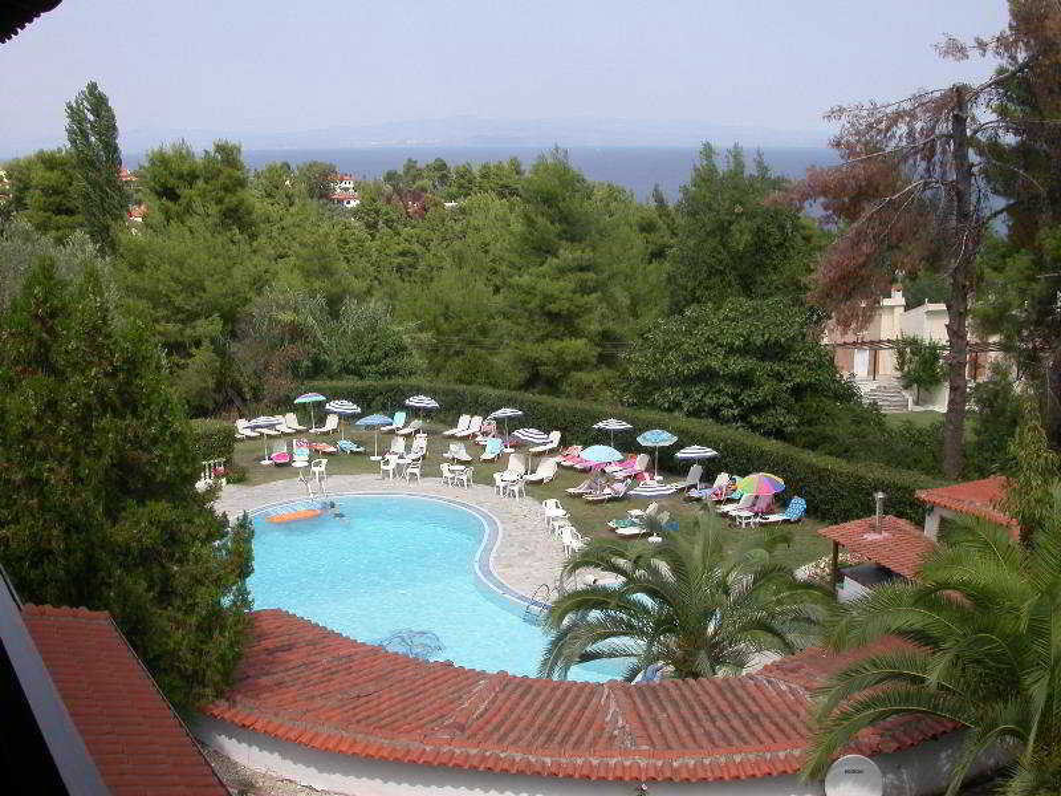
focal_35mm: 38
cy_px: 398
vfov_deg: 37.7
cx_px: 530
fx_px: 1165
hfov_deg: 49.0
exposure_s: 1/293
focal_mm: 7.85
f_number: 7.5
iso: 100
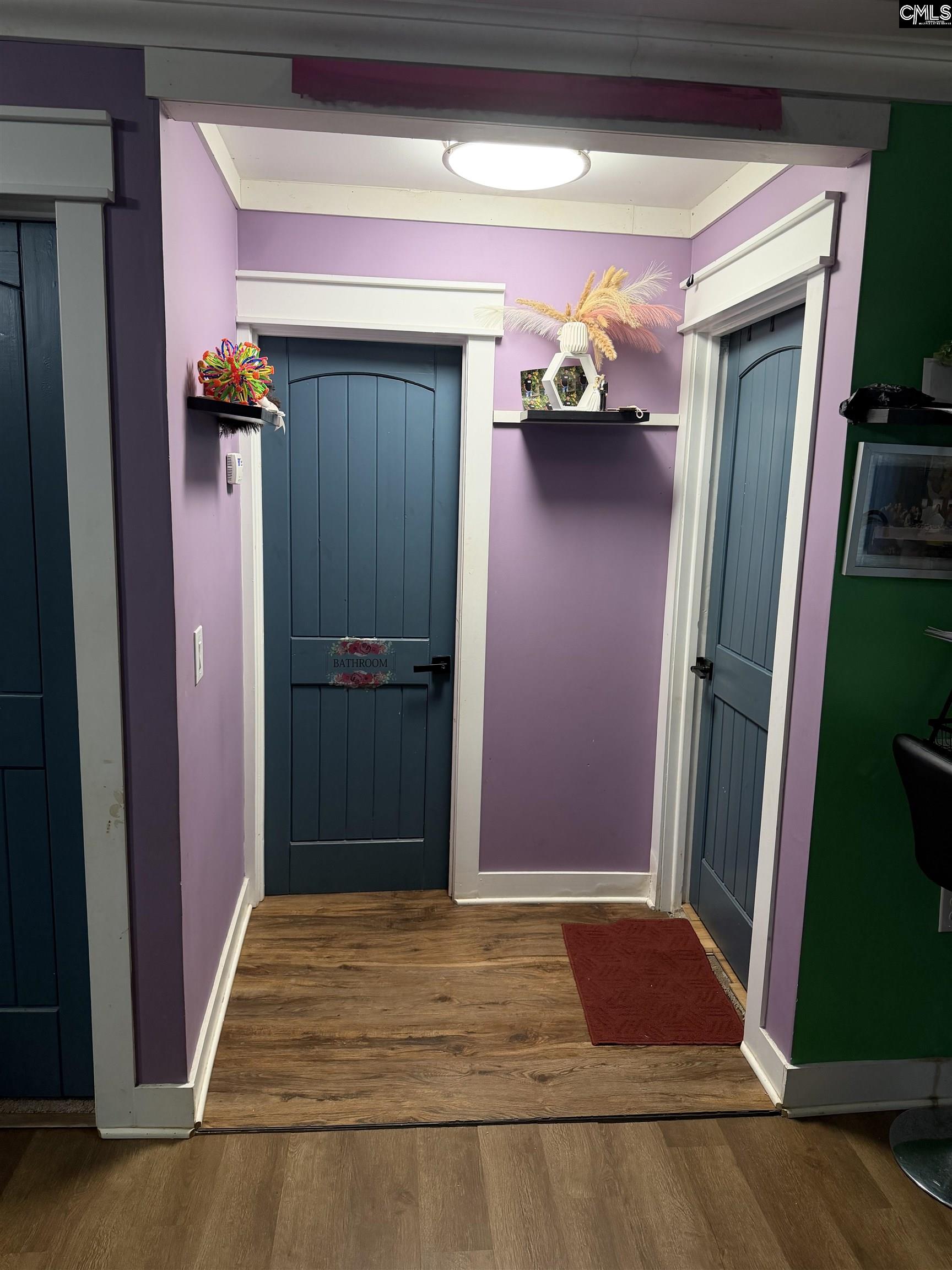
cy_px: 635
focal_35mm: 24
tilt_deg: -10.1
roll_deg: -1.6
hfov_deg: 56.8
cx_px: 476
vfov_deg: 71.6
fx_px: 880
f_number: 1.78
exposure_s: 1/60
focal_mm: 6.76
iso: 200
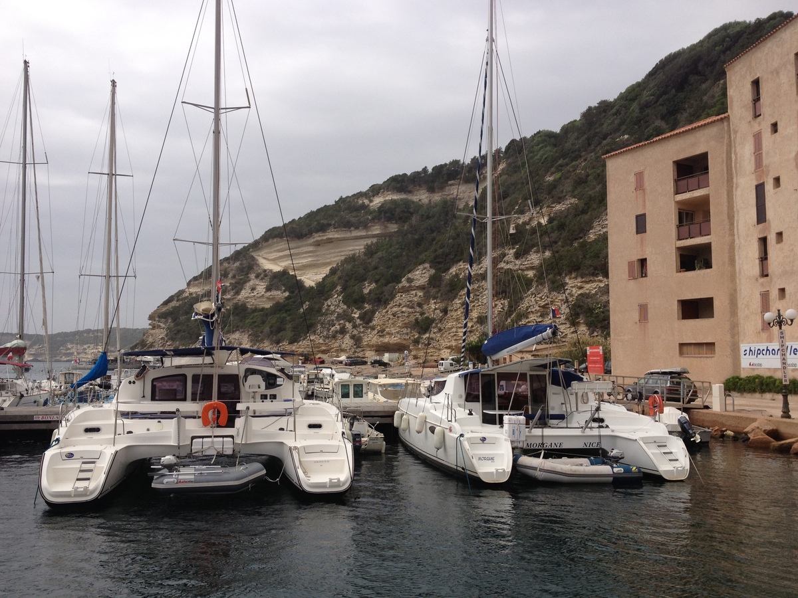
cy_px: 299
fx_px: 807
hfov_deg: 52.6
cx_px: 399
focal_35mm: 35
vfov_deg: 40.7
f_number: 2.4
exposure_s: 1/2123
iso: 64
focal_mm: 4.28
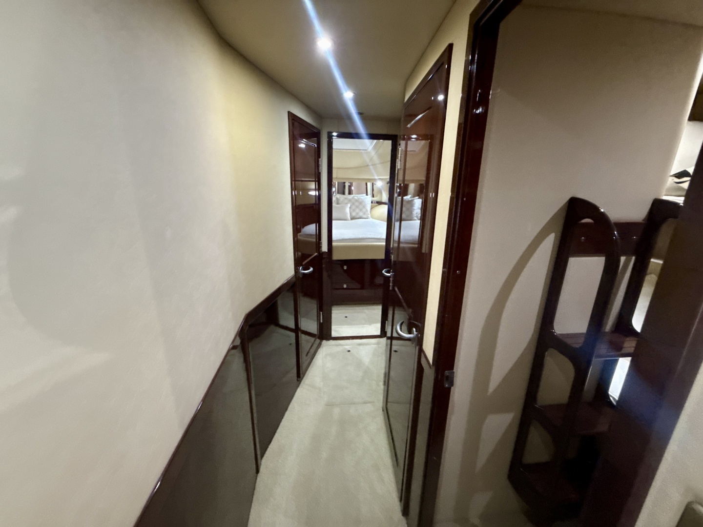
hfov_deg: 102.1
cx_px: 352
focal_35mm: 14
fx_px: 284
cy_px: 264
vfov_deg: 85.7
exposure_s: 1/40
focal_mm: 2.22
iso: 1000
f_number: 2.2
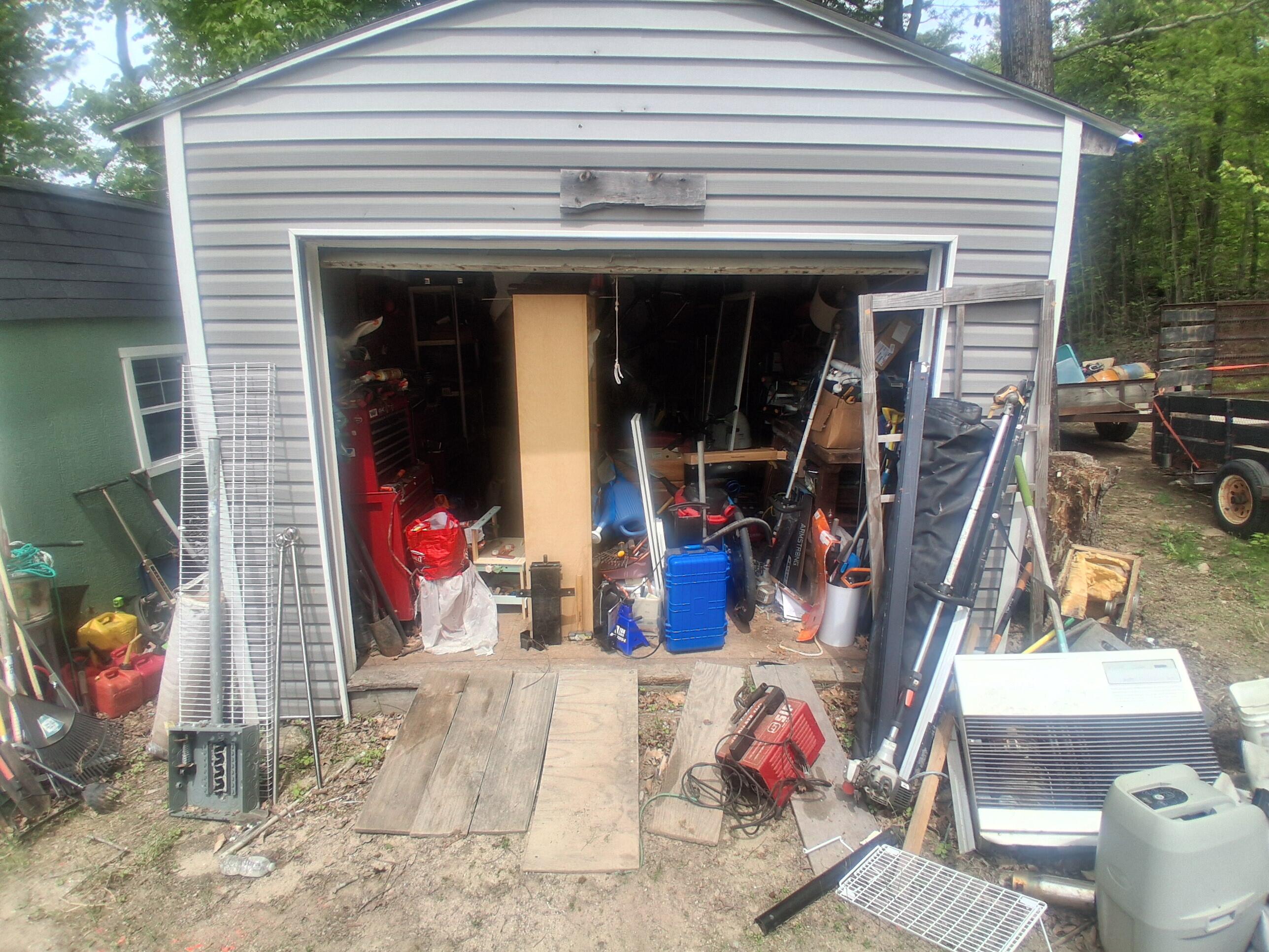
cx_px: 634
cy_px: 476
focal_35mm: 17
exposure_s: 1/631
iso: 50
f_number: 2.2
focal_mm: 1.4
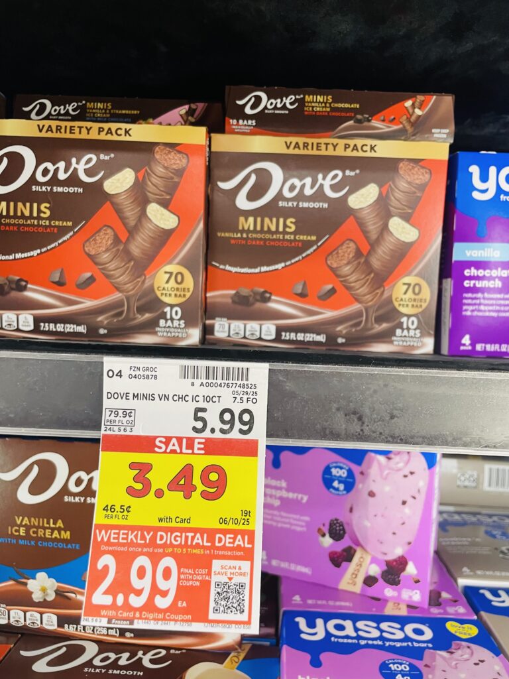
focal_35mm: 26
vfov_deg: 67.3
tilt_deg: -2.4
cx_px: 254
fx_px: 510
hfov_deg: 53.1
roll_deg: -2.7
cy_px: 340
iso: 125
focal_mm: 4.2
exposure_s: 1/65
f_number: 1.6
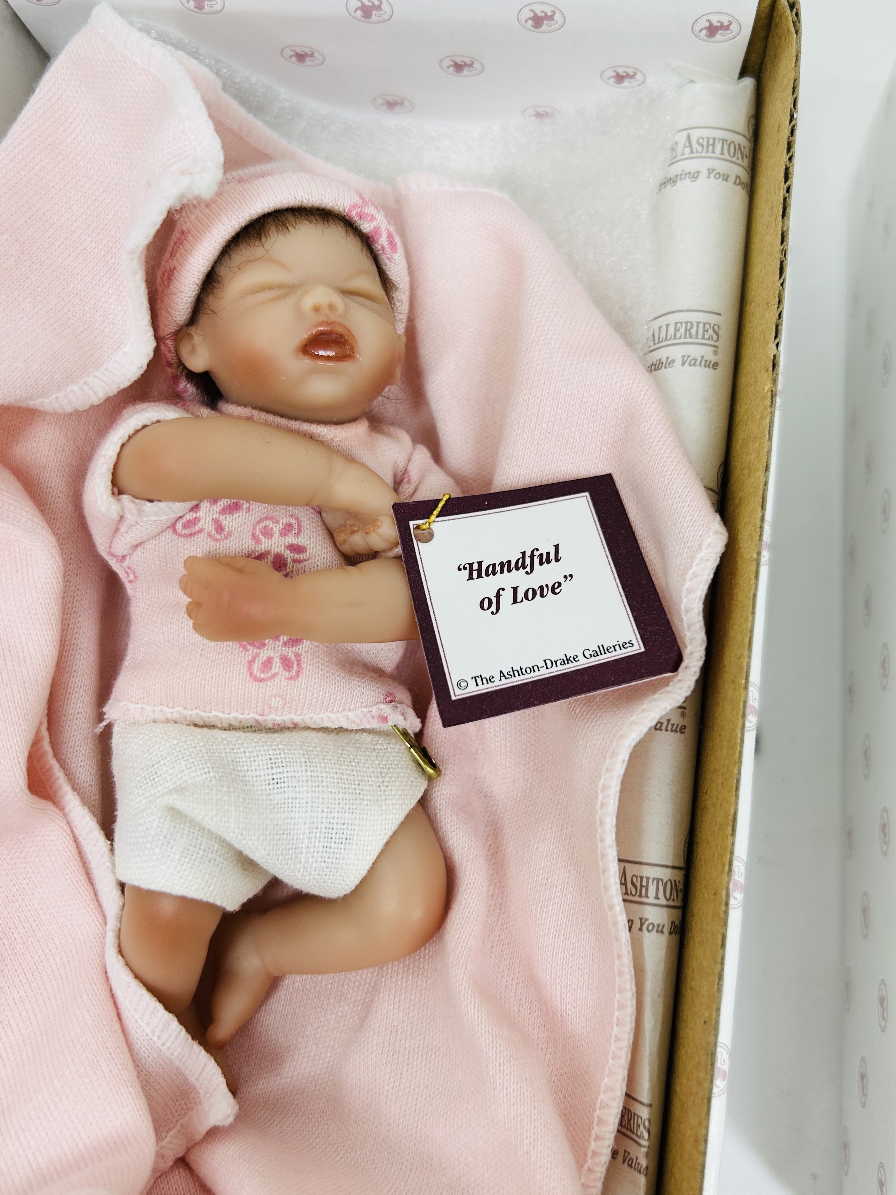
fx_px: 1104
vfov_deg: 56.8
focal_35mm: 32
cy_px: 604
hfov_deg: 44.1
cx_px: 499
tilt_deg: -76.8
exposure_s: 1/588
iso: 50
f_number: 1.5
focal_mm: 5.7
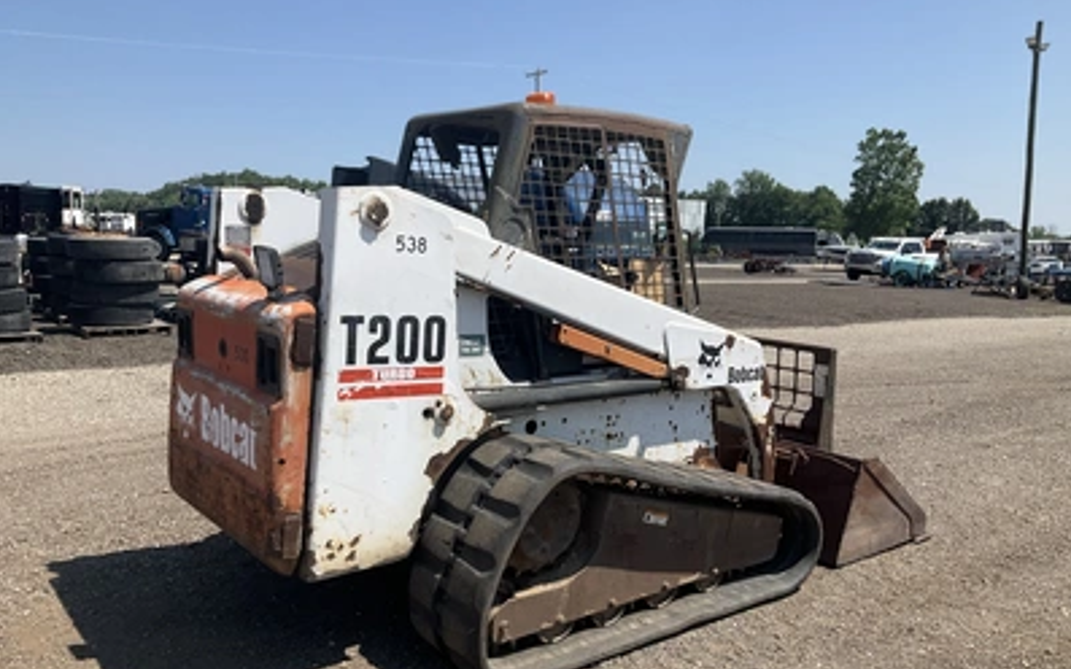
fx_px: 905
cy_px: 372
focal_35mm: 31
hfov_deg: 61.2
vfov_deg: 40.5
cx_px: 537
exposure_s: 1/2227
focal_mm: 3
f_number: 1.8
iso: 25
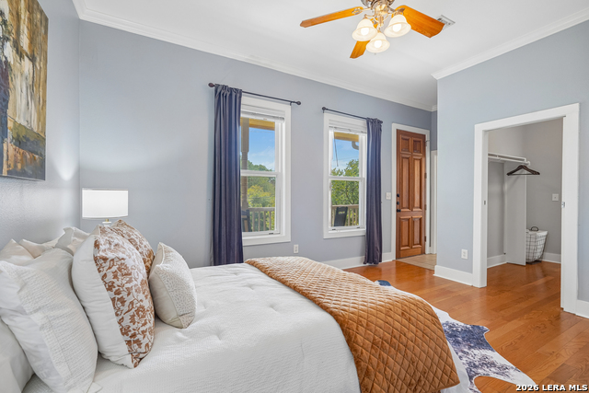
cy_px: 196
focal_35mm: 16
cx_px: 294
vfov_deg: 72.1
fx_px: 270
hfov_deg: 95.0
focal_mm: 16.5
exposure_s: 1/30
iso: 400
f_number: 8
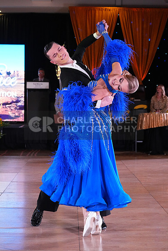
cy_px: 126
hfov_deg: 19.5
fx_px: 490
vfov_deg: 28.8
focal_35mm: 70
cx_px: 84
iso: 8000
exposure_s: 1/400
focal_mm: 70
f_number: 5.6
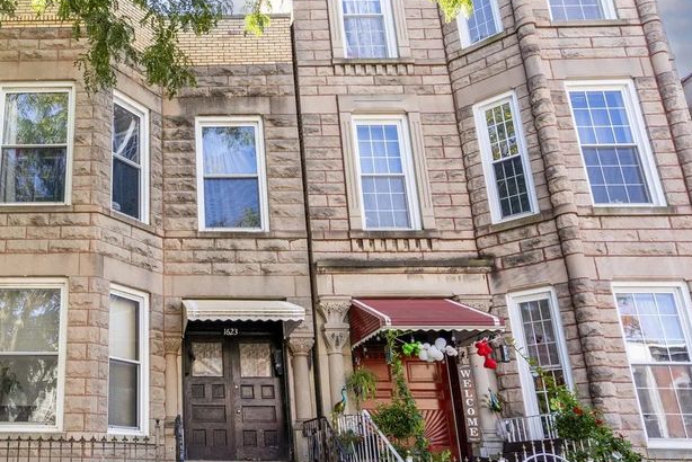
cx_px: 126
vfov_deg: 43.2
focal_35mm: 30
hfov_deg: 56.8
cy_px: 299
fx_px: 577
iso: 100
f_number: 10
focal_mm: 18
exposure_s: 1/60
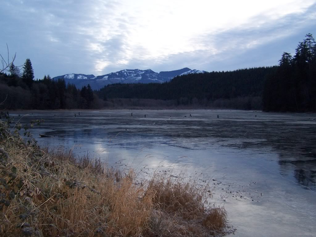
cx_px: 158
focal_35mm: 38
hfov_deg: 49.0
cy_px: 118
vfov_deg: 37.7
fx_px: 347
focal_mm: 6.3
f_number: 2.8
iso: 140
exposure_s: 1/60
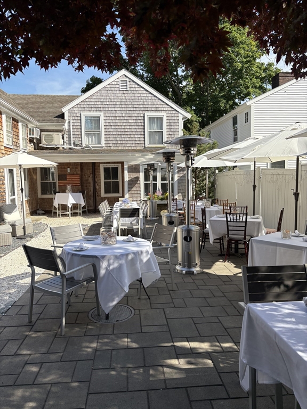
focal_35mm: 26
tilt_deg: -4.9
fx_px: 307
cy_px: 204
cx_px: 154
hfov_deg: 53.1
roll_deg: +0.9
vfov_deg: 67.3
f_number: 1.6
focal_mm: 5.96
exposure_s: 1/2208
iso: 50
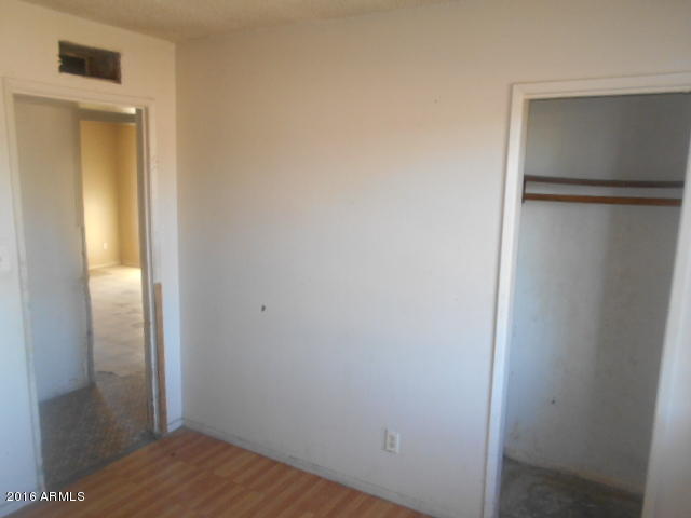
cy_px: 259
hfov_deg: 67.3
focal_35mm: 26
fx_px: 519
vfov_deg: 53.1
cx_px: 346
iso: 220
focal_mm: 4.6
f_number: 3.2
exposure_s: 1/30
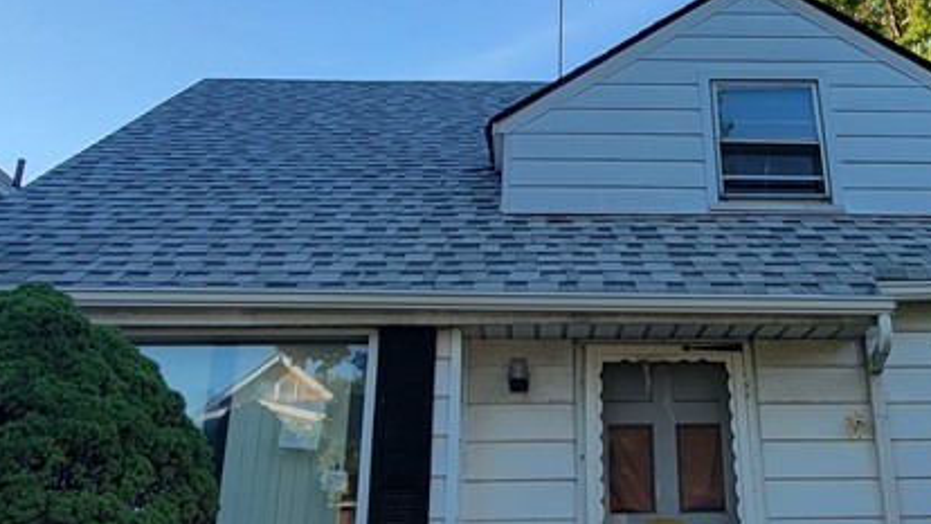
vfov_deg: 33.4
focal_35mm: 35
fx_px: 864
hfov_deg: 56.1
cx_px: 567
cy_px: 169
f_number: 2.2
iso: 50
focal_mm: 2.2
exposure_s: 1/425
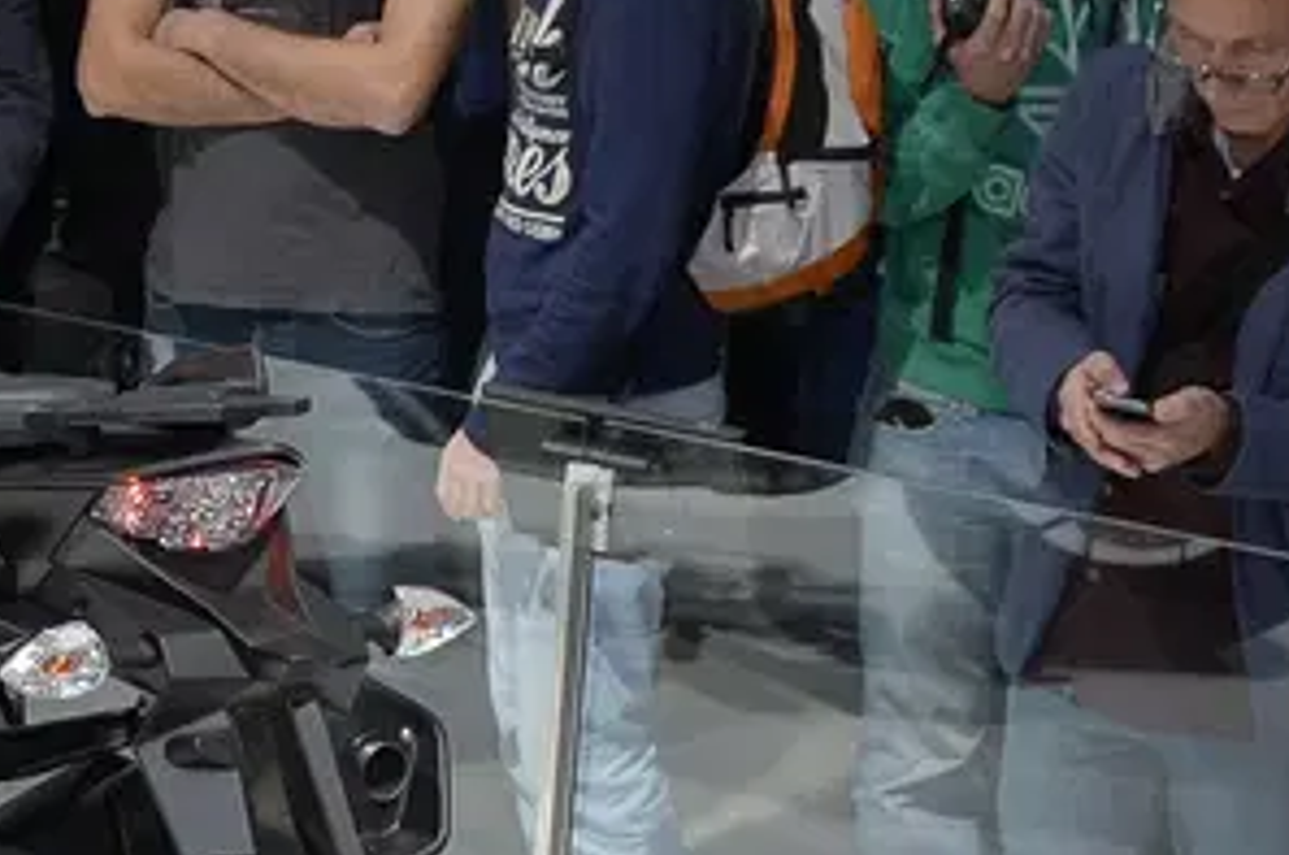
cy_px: 302
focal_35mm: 97
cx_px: -384
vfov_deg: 14.0
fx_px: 3467
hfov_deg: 19.4
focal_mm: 24
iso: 1000
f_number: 5.6
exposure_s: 1/200
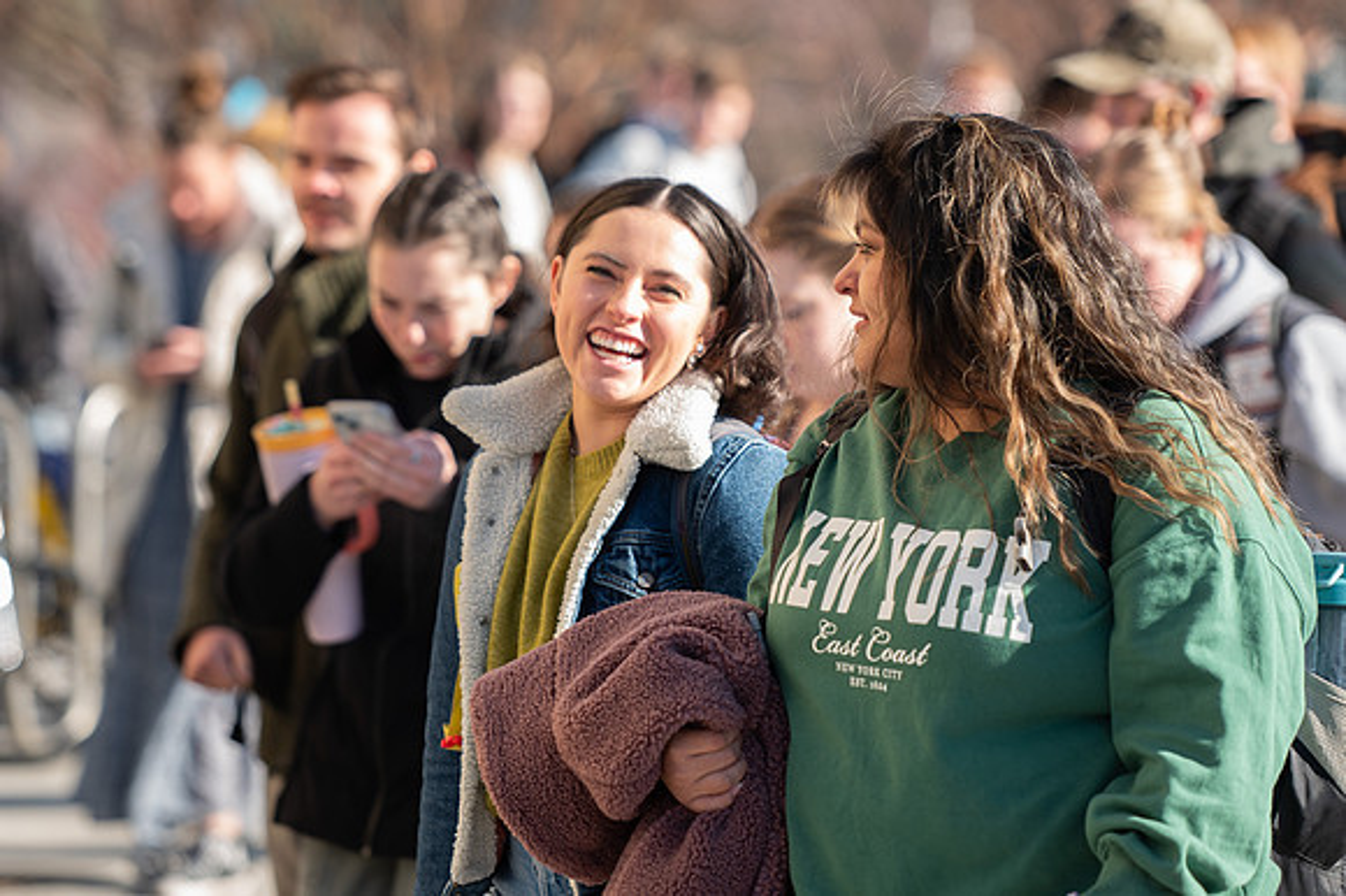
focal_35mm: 199
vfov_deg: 6.9
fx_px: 7429
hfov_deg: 10.4
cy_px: 425
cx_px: 633
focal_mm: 150
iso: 80
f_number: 5.6
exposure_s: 1/500
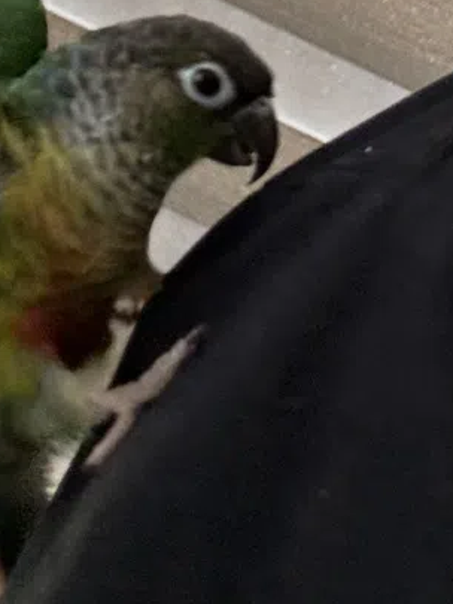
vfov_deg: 17.0
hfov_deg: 14.3
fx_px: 1761
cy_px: -381
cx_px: -37
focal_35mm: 101
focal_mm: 2.69
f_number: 1.9
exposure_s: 1/60
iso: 80
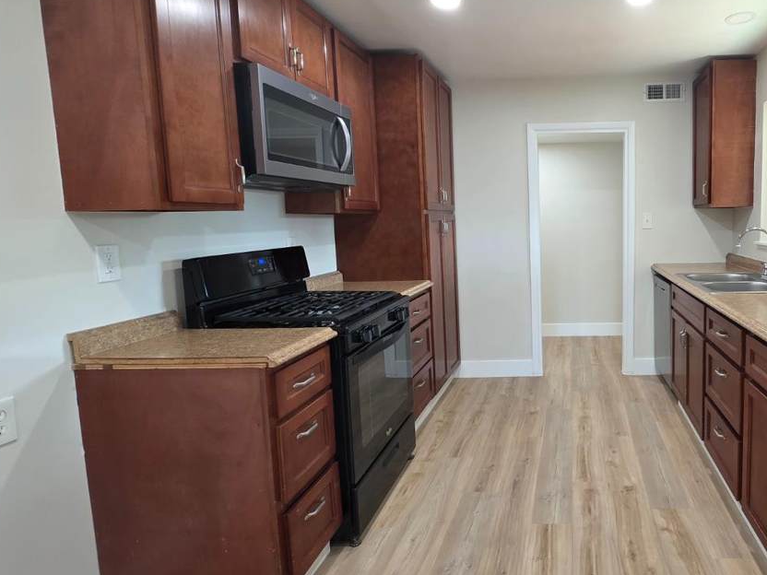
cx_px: 561
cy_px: 267
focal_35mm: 20
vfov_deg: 65.9
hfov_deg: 76.6
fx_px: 443
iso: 160
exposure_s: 1/60
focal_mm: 2.2
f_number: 1.9
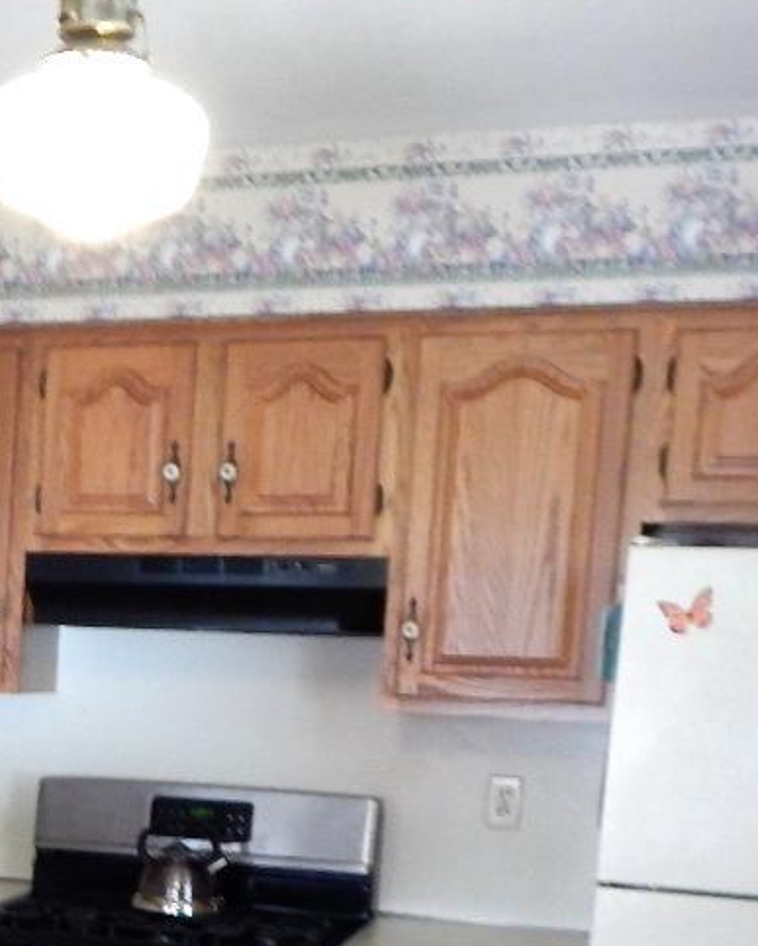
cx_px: -137
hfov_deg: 22.2
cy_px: 934
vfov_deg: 27.9
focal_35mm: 64
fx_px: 1793
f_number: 3
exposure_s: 1/30
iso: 360
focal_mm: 4
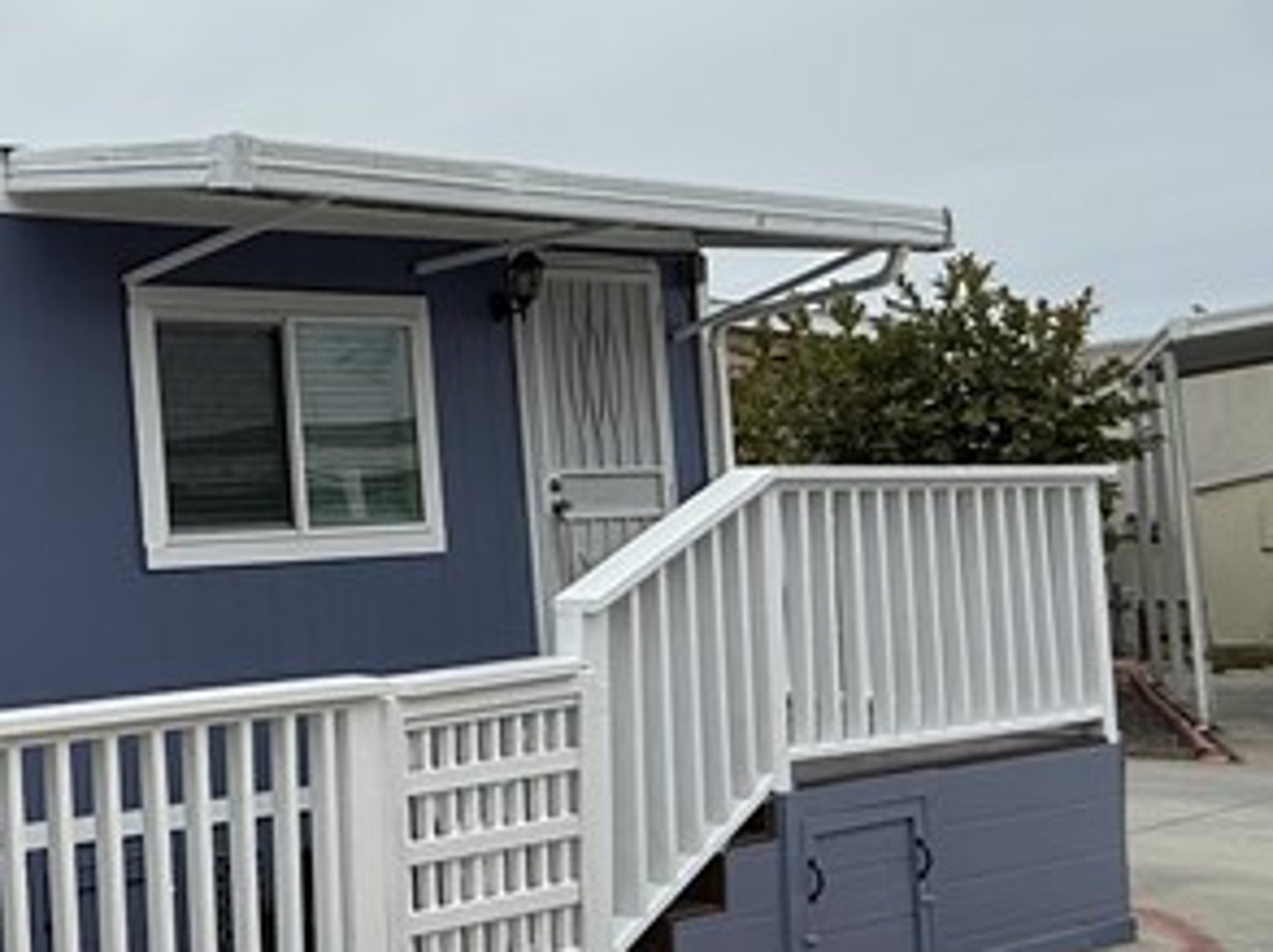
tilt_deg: +2.2
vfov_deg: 29.6
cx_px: -374
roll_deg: +2.9
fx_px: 1800
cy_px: 517
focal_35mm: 49
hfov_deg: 30.7
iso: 50
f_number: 2.2
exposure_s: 1/2717
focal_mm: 2.22
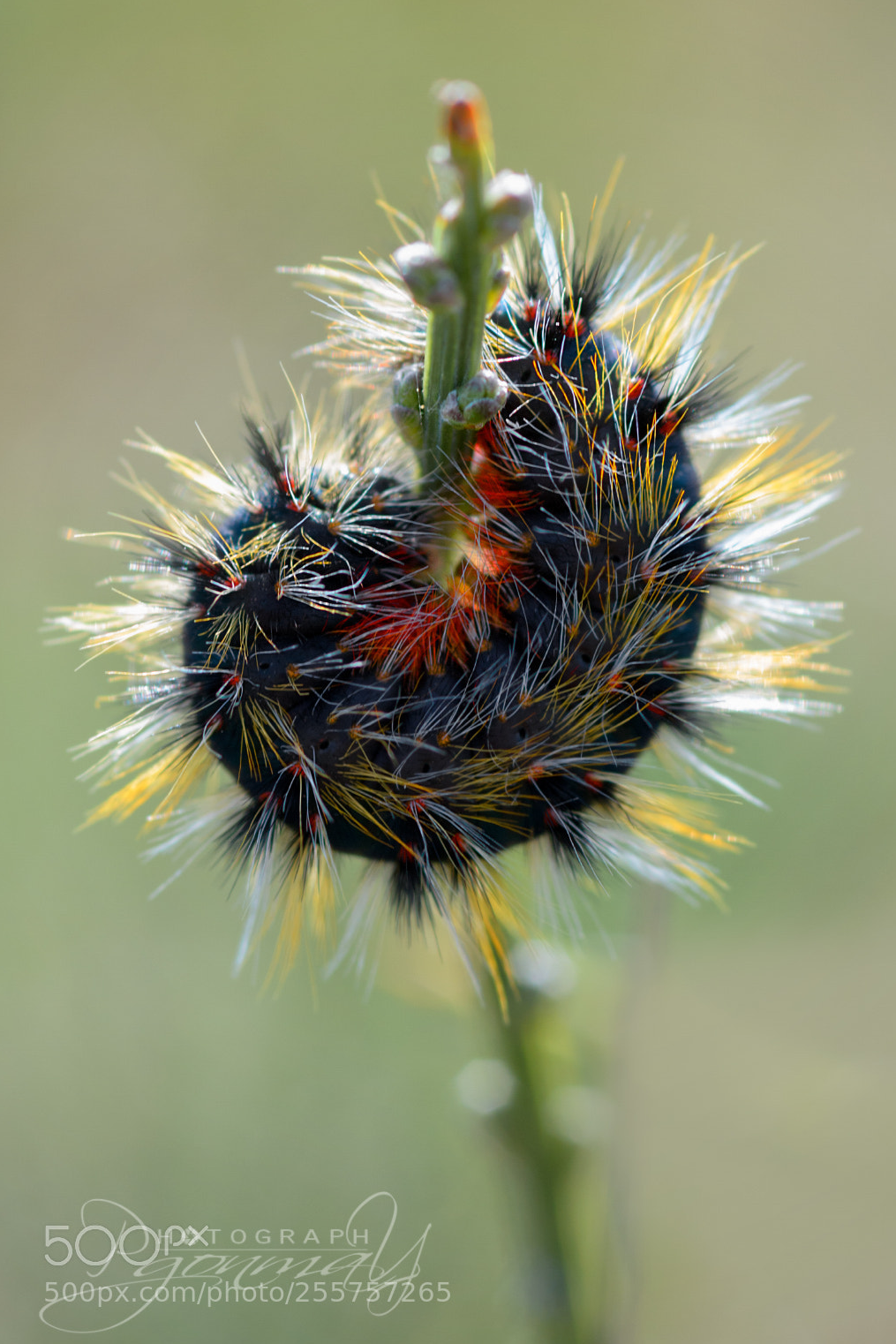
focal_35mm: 166
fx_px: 6178
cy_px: 655
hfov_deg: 8.3
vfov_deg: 12.4
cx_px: 460
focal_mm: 105
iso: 500
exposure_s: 1/320
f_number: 8
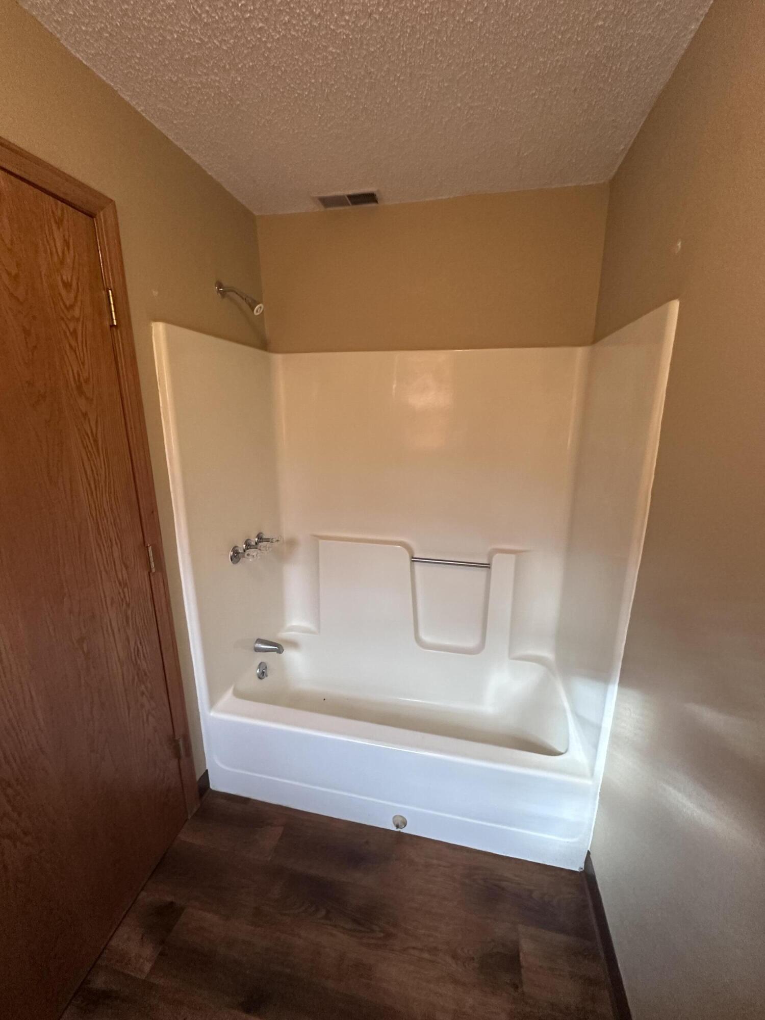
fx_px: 413
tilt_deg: -11.7
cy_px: 510
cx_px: 382
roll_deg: -0.4
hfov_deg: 85.7
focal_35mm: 14
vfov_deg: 102.1
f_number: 2.2
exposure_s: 1/60
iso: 400
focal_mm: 2.22
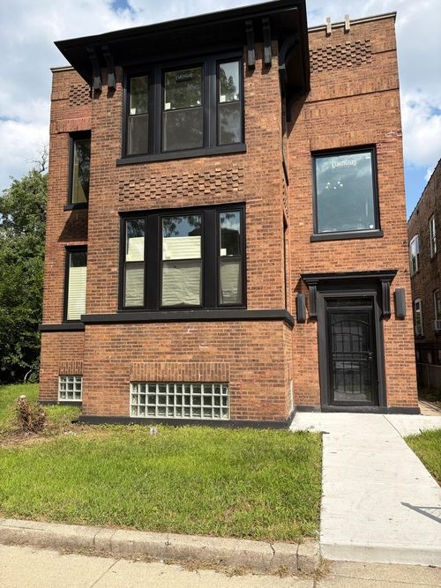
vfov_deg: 67.3
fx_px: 442
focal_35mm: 26
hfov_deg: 53.0
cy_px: 294
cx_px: 220
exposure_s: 1/2865
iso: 50
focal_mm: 5.96
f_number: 1.6
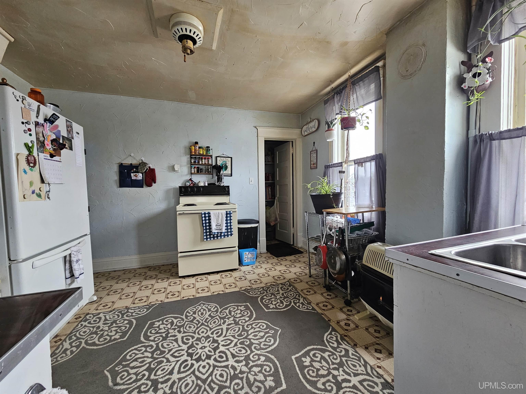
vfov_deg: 89.9
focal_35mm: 13
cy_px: 197
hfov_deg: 106.2
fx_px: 198
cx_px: 263
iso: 160
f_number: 2.2
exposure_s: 1/77
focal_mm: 2.2
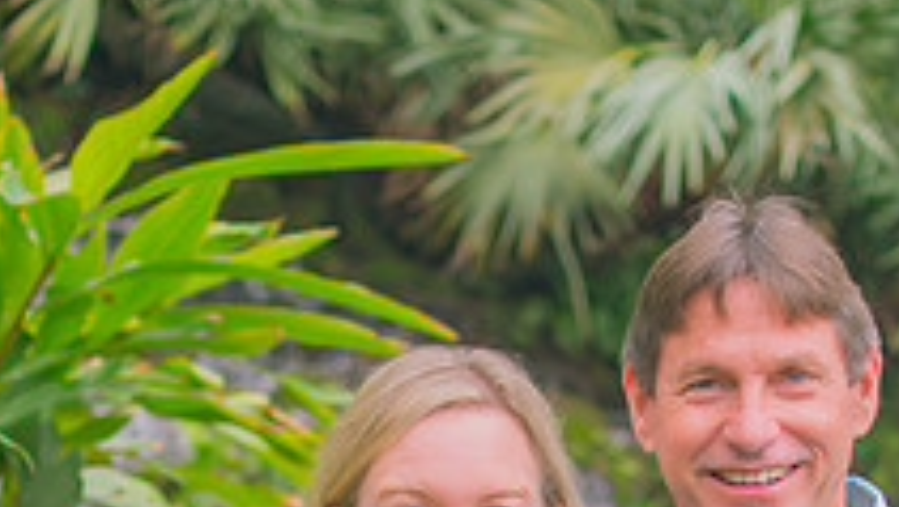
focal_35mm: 116
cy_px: 831
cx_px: 567
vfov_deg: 10.0
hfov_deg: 18.4
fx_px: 2767
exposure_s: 1/250
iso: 100
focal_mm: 35
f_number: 2.2
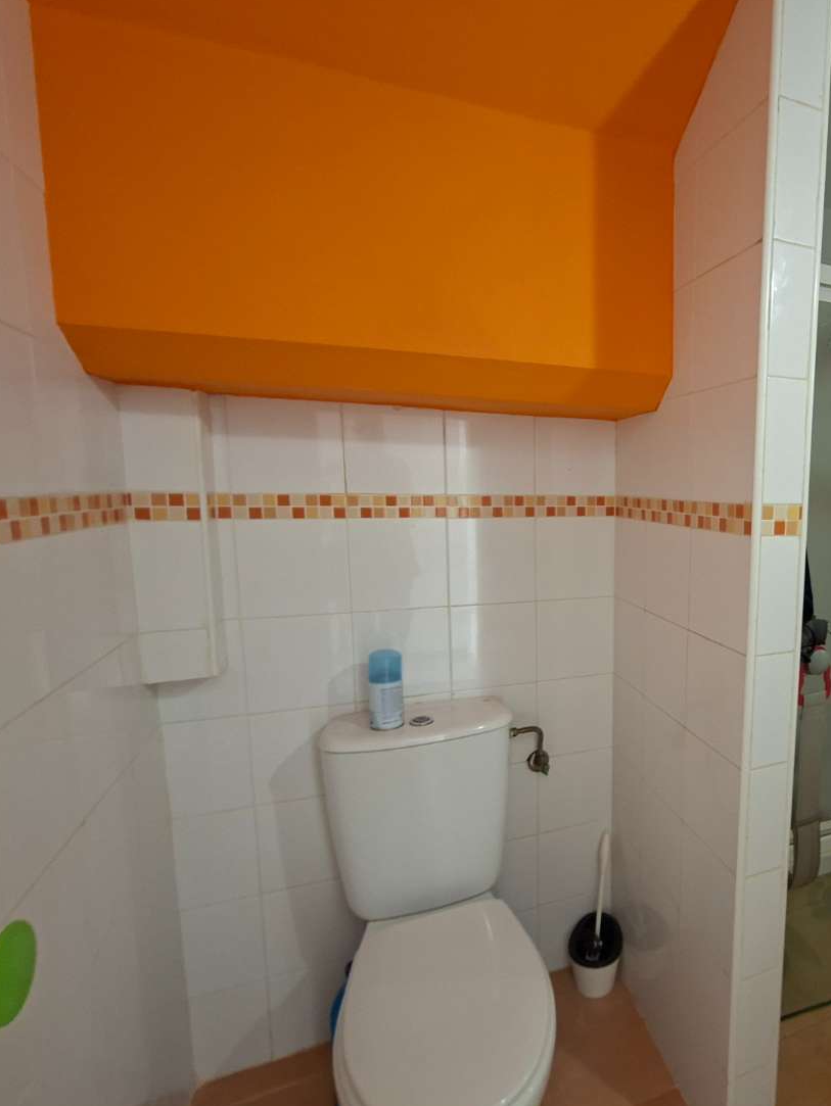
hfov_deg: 66.9
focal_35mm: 18
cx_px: 629
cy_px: 567
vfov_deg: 87.7
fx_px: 576
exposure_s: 1/40
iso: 125
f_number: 2.2
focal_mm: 1.74
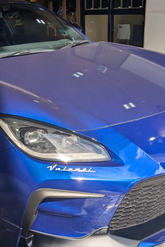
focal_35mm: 49
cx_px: 38
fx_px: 337
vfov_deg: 40.3
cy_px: 138
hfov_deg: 27.1
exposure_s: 1/2128
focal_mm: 4.38
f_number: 1.73
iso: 48
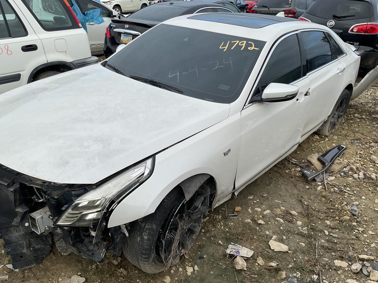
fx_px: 317
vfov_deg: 48.2
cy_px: 142
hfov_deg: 61.7
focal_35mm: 29
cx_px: 189
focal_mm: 3
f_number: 1.8
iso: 16
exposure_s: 1/883
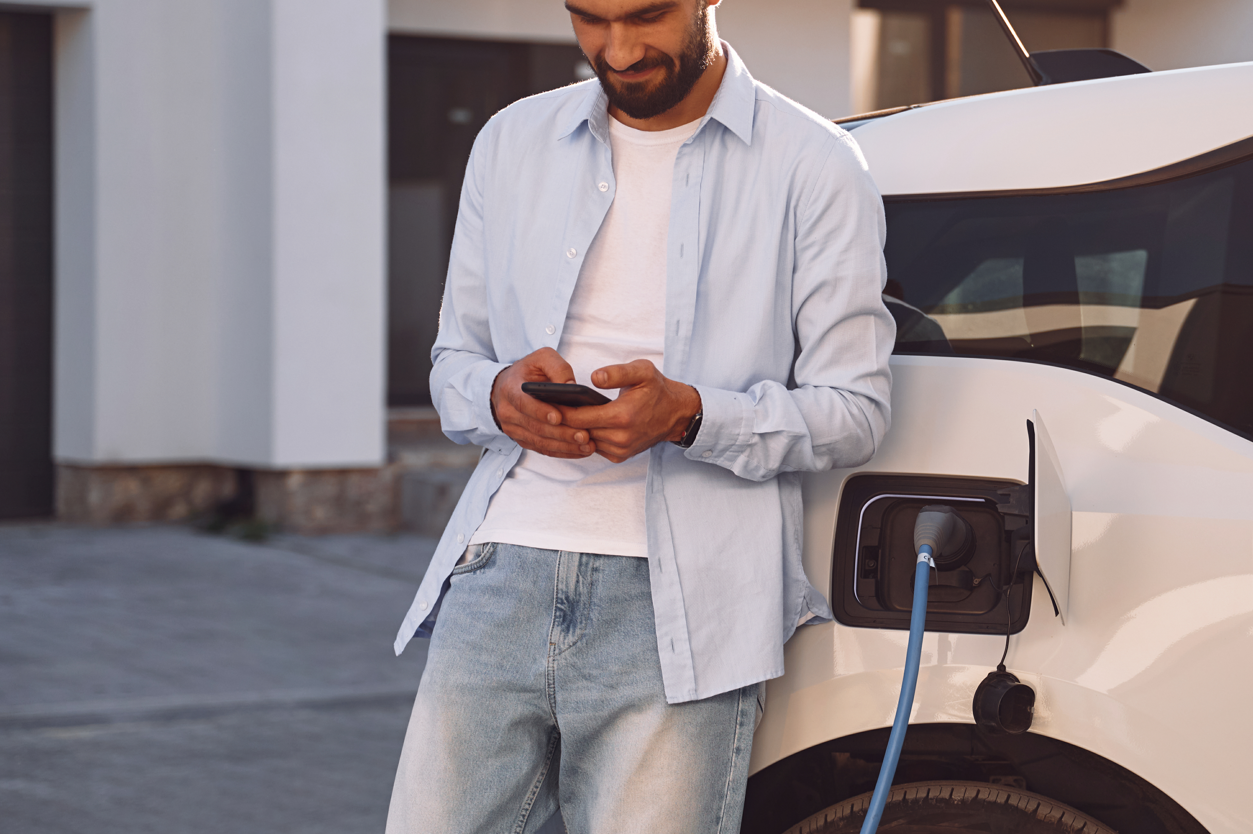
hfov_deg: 19.9
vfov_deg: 13.4
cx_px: 928
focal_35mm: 102
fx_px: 3548
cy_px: 301
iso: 160
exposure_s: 1/1250
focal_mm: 66
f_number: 3.2
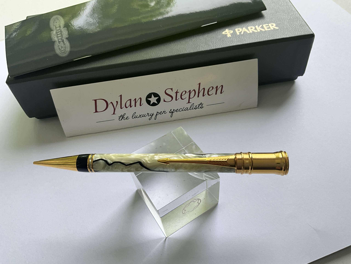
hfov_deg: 61.7
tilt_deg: -52.5
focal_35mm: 29
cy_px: 132
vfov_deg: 48.2
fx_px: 294
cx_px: 176
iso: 16
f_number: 1.8
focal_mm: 3
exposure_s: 1/122
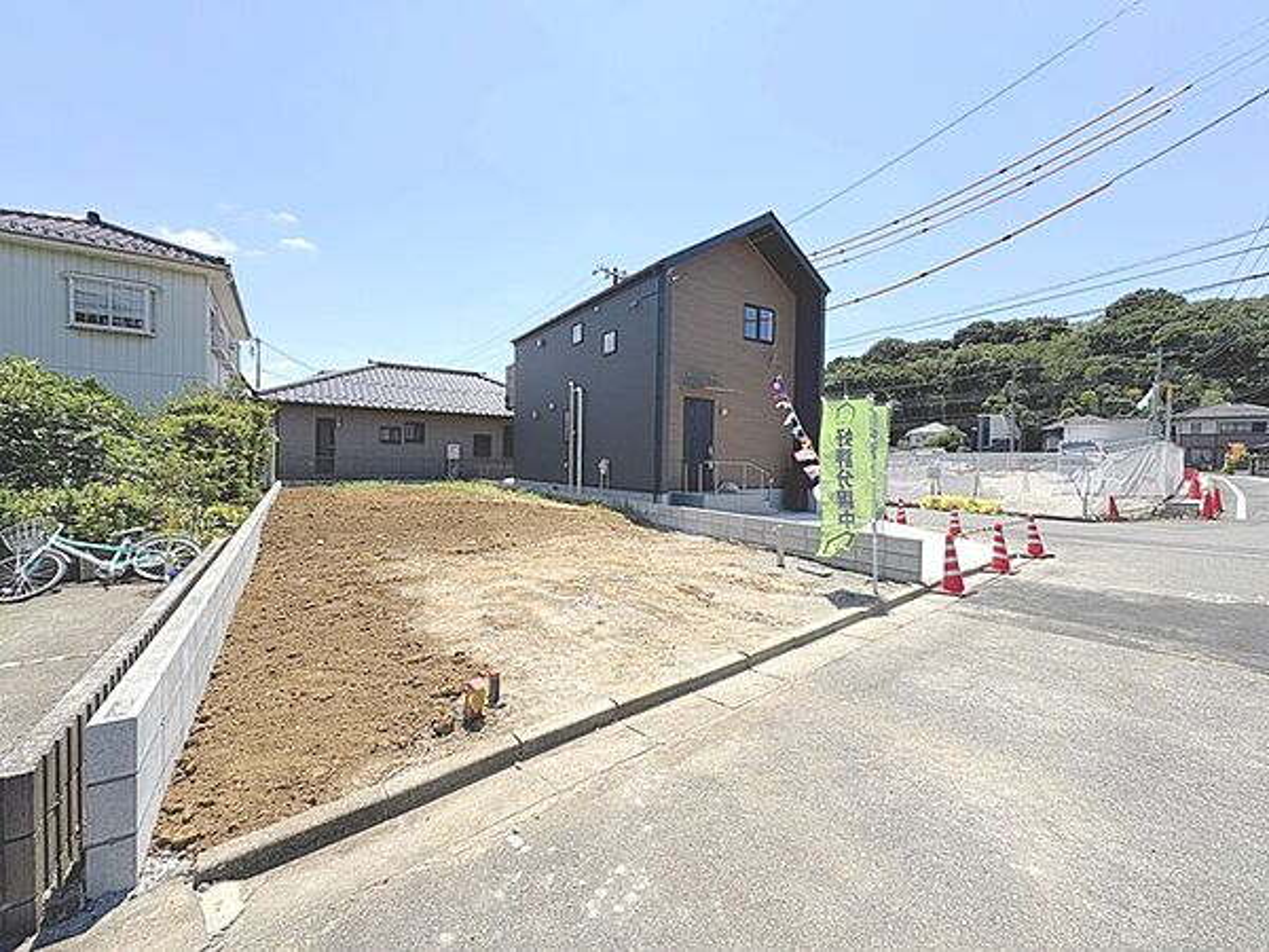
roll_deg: -1.0
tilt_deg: -1.1
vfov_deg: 85.7
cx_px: 634
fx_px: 513
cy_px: 476
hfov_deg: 102.1
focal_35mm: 14
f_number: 2.2
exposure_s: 1/1420
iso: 50
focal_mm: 2.22
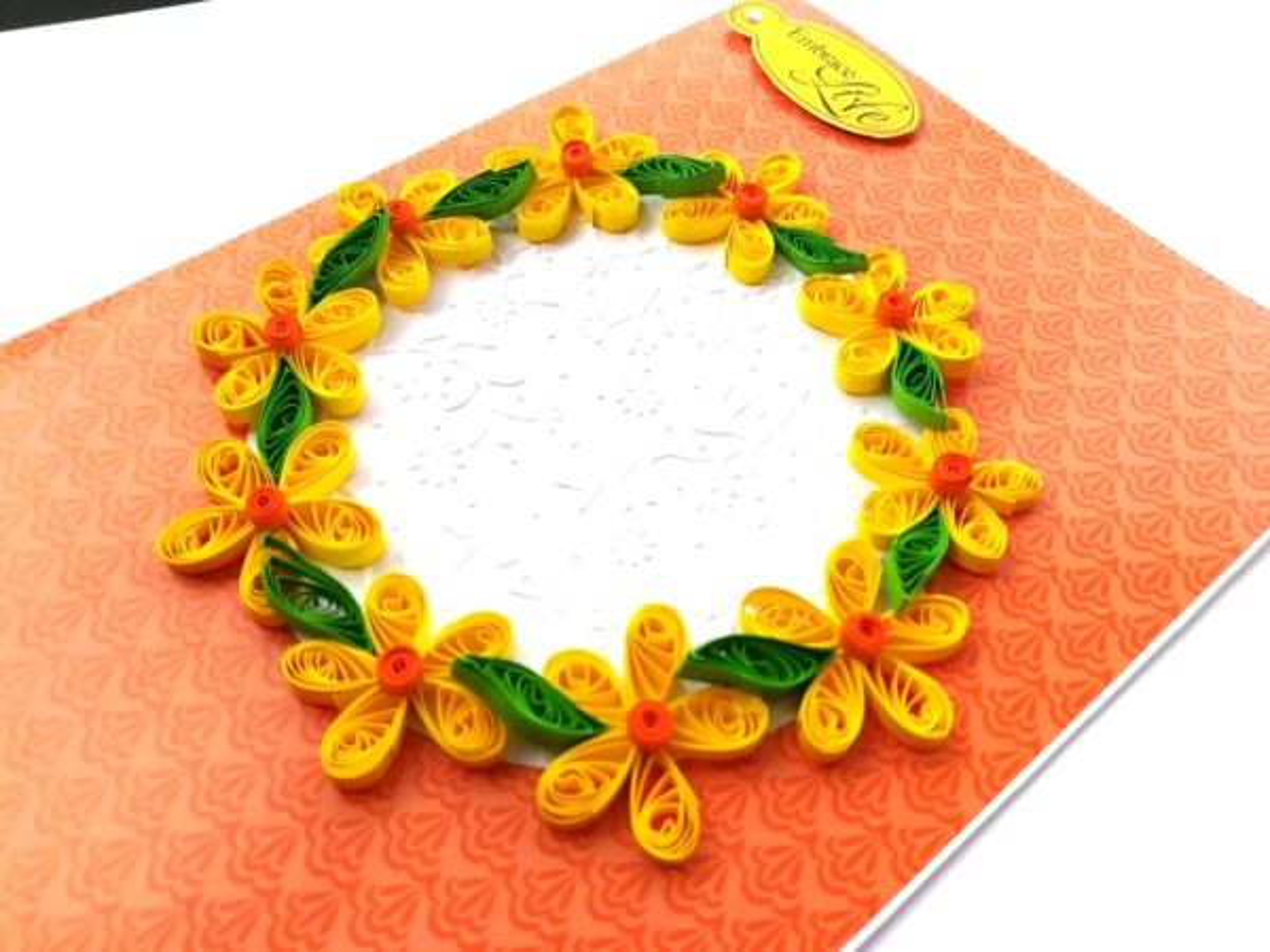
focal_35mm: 26
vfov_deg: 53.1
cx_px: 635
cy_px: 476
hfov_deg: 67.3
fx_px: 954
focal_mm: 3.83
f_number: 2.2
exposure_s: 1/209
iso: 50
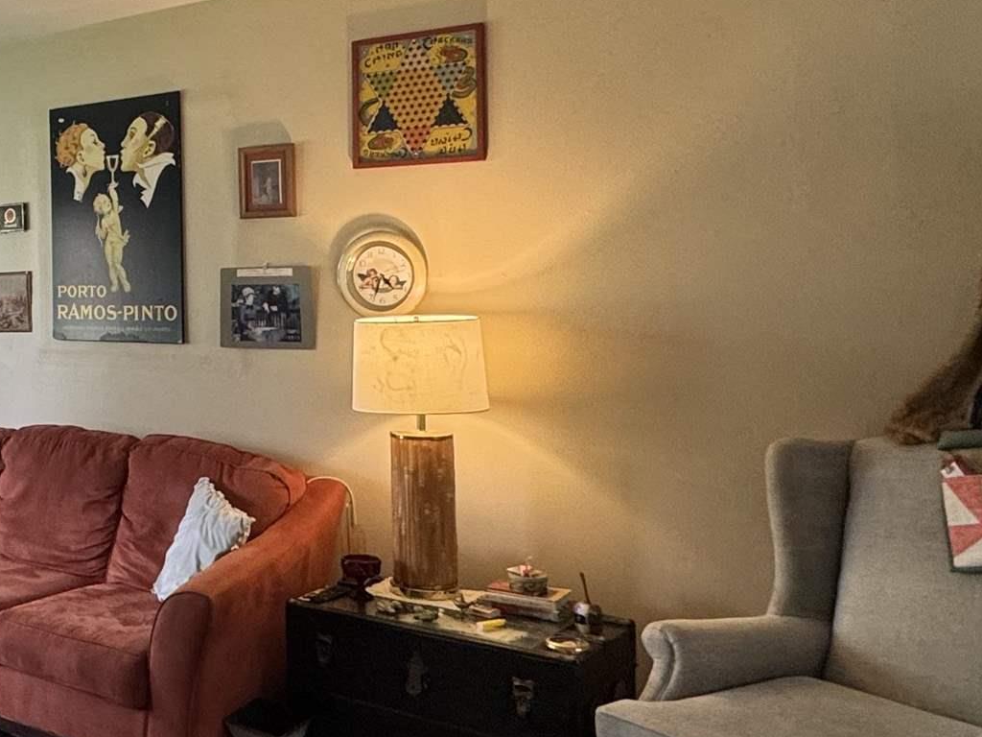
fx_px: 1191
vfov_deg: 34.1
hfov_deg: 38.6
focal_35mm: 42
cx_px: -45
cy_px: 270
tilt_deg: -0.2
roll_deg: +0.9
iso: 160
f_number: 2.2
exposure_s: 1/60
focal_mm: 2.22
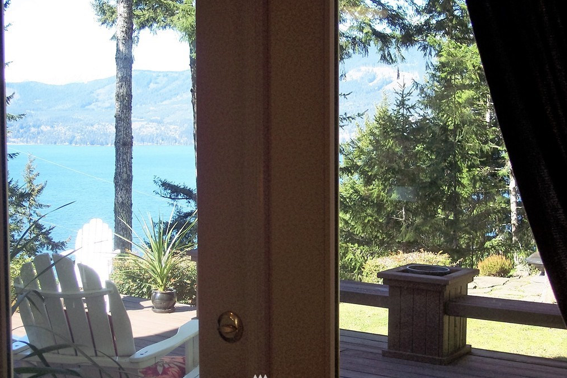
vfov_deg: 24.6
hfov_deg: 36.2
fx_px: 866
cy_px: 187
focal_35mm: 55
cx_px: 282
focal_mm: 10.7
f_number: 4
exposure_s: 1/125
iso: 100
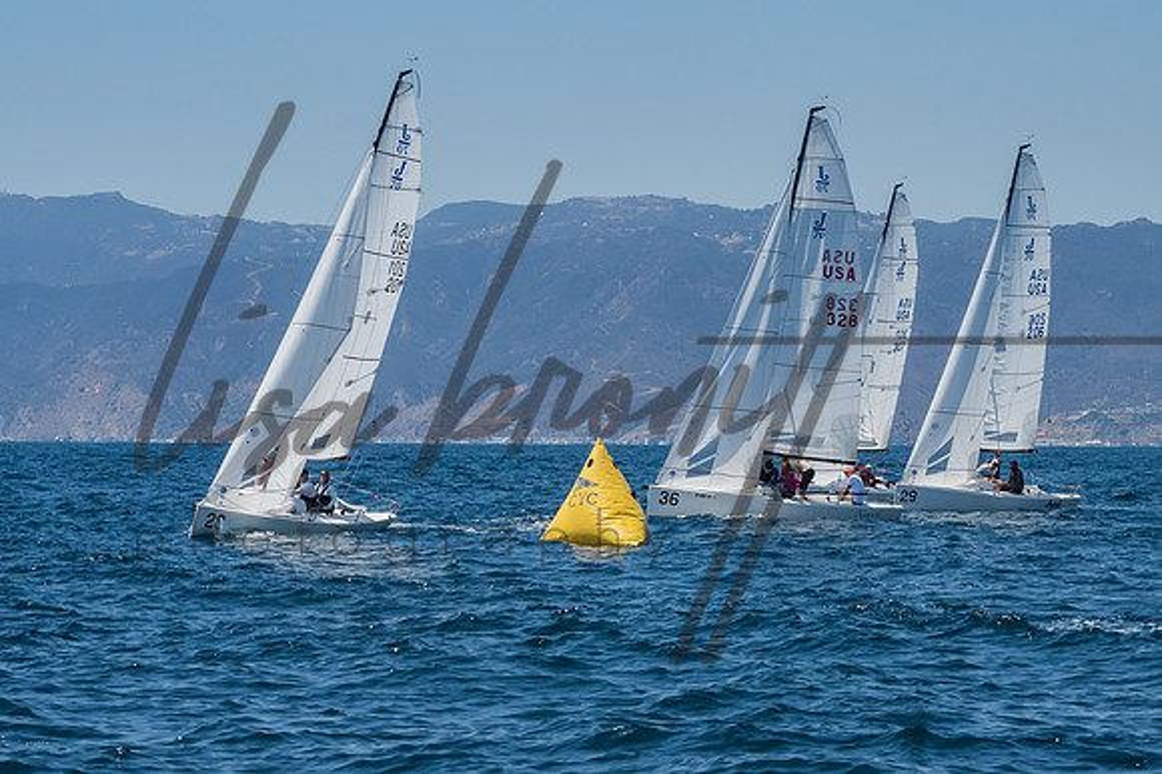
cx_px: 614
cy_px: 390
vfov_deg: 8.3
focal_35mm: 165
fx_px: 5324
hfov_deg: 12.5
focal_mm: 98
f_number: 14
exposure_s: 1/800
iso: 640
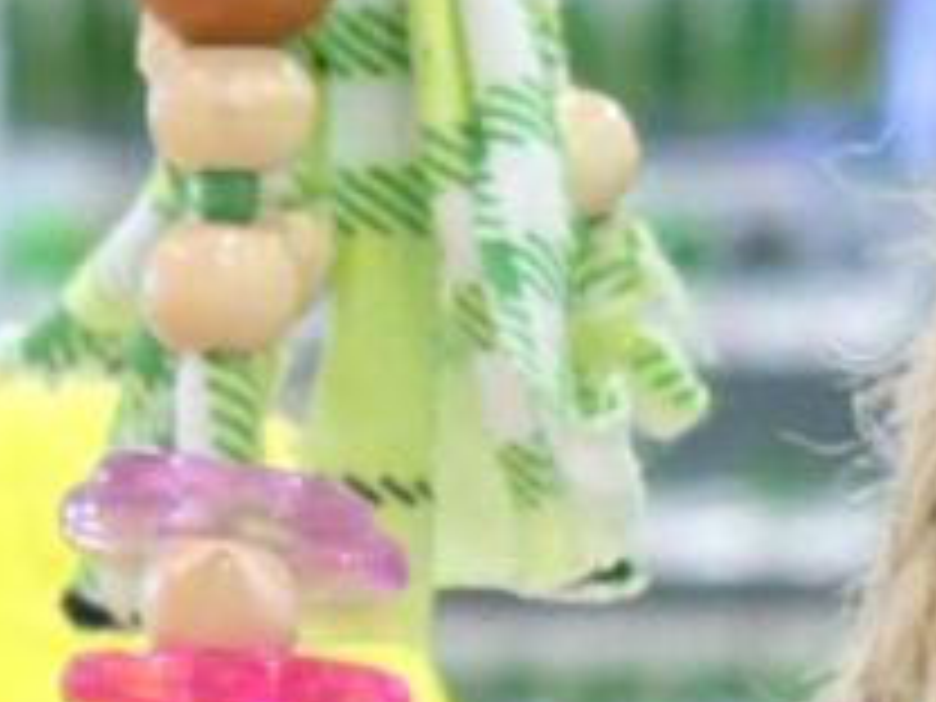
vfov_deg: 4.9
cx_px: 446
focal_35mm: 300
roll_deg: +0.4
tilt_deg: -3.3
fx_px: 8112
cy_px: 778
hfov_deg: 6.6
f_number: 1.6
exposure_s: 1/100
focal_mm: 5.96
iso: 80
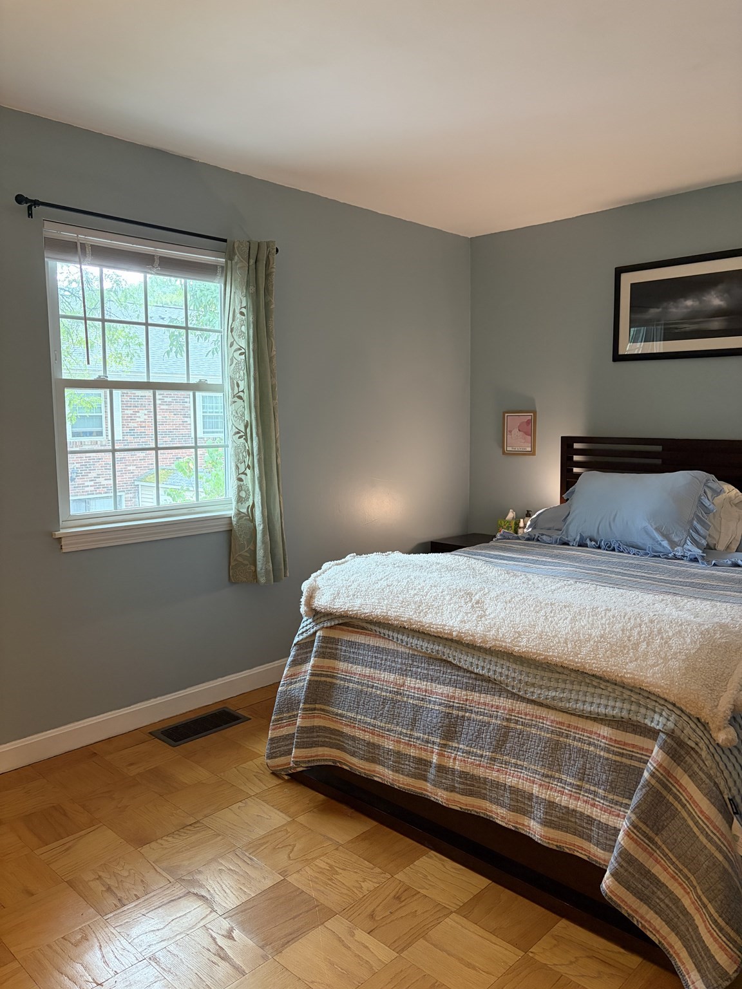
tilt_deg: -4.6
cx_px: 371
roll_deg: +0.3
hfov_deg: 53.1
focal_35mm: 26
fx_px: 743
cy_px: 494
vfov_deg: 67.3
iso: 320
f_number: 1.6
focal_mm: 5.96
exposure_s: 1/60
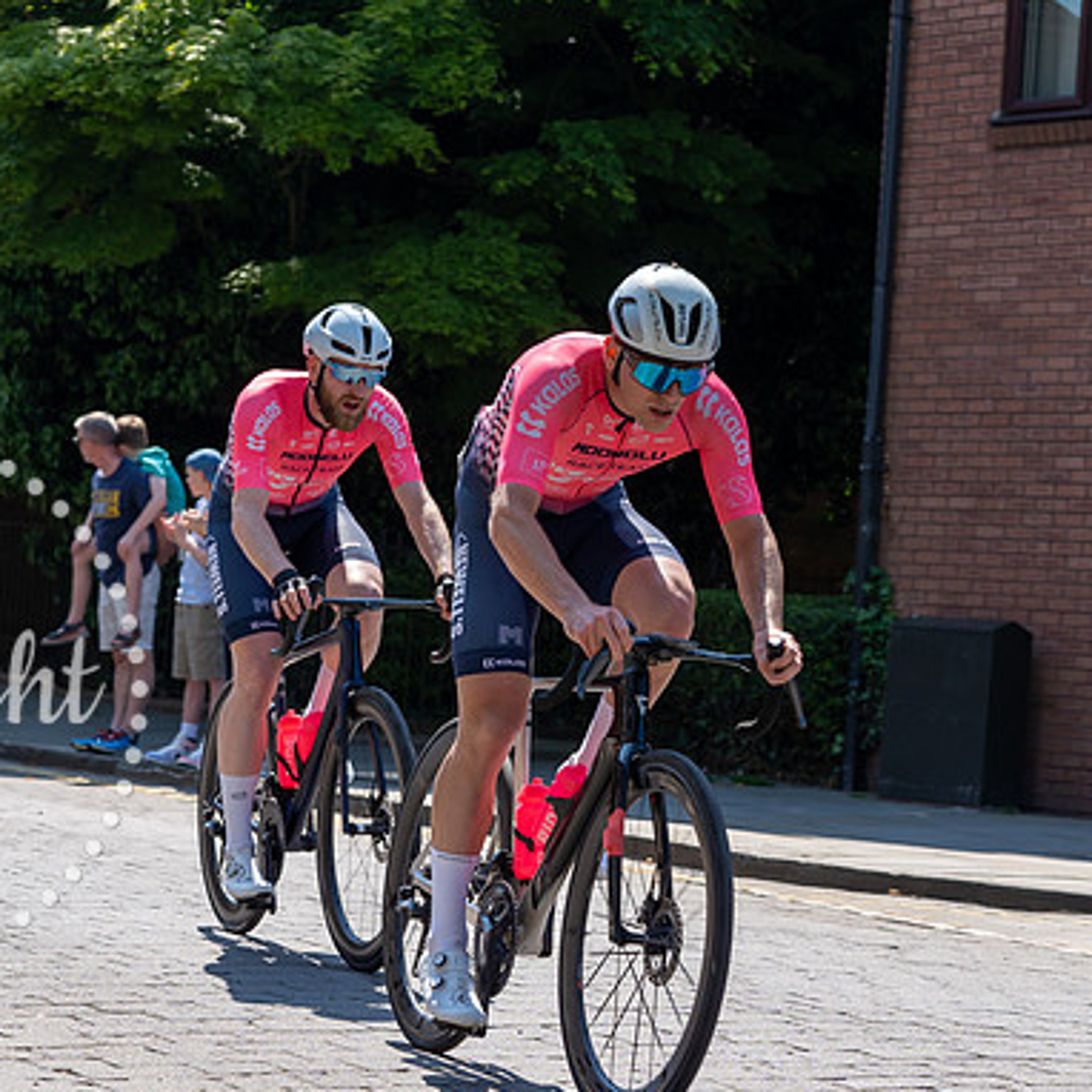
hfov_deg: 15.6
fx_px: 3997
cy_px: 414
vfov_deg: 15.5
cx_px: 544
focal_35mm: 112
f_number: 5
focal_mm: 68
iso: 160
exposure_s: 1/800
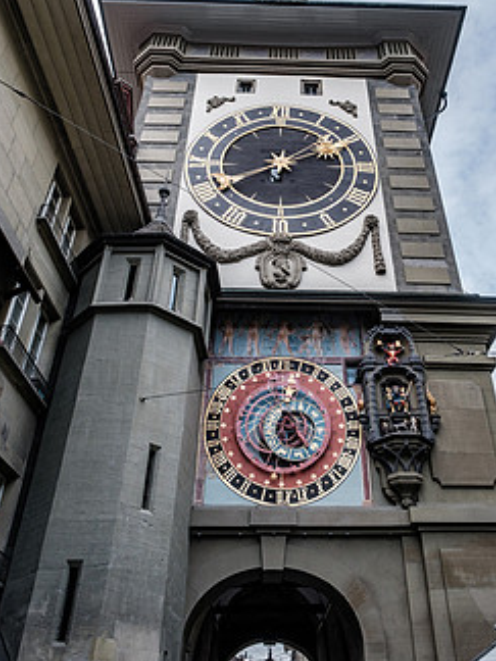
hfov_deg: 44.0
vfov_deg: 56.0
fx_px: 611
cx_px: 296
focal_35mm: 32
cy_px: 241
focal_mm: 16
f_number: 5.6
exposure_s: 1/420
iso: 320
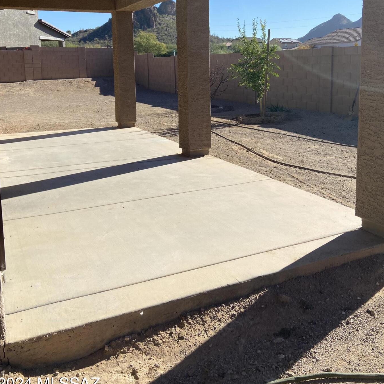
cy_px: 126
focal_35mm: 34
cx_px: 197
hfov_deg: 48.4
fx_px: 427
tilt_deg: -7.5
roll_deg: +0.6
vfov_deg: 47.6
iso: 32
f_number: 1.8
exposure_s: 1/3497
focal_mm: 4.25
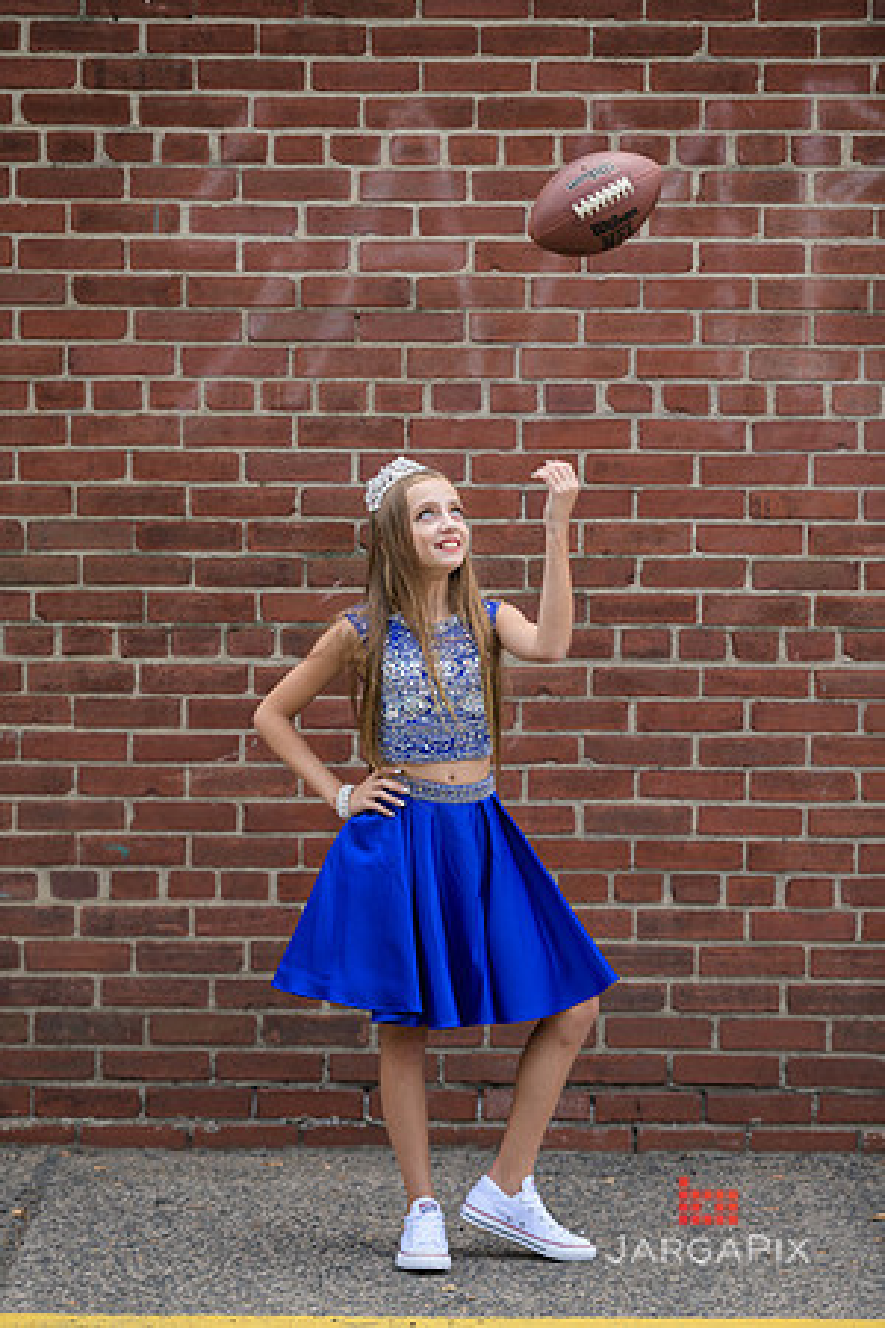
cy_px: 664
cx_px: 442
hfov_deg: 9.8
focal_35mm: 140
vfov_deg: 14.7
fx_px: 5162
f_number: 3.2
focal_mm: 140
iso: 200
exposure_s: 1/1000
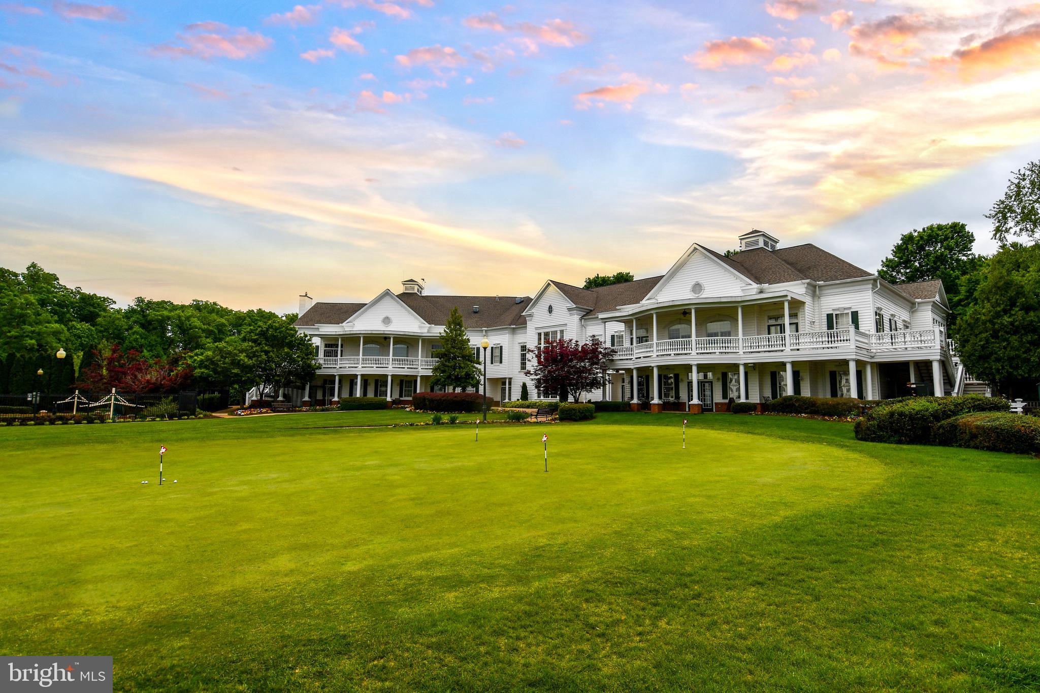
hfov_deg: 90.0
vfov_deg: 67.4
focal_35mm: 18
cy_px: 346
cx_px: 520
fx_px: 520
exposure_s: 1/320
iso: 100
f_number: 9
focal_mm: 12
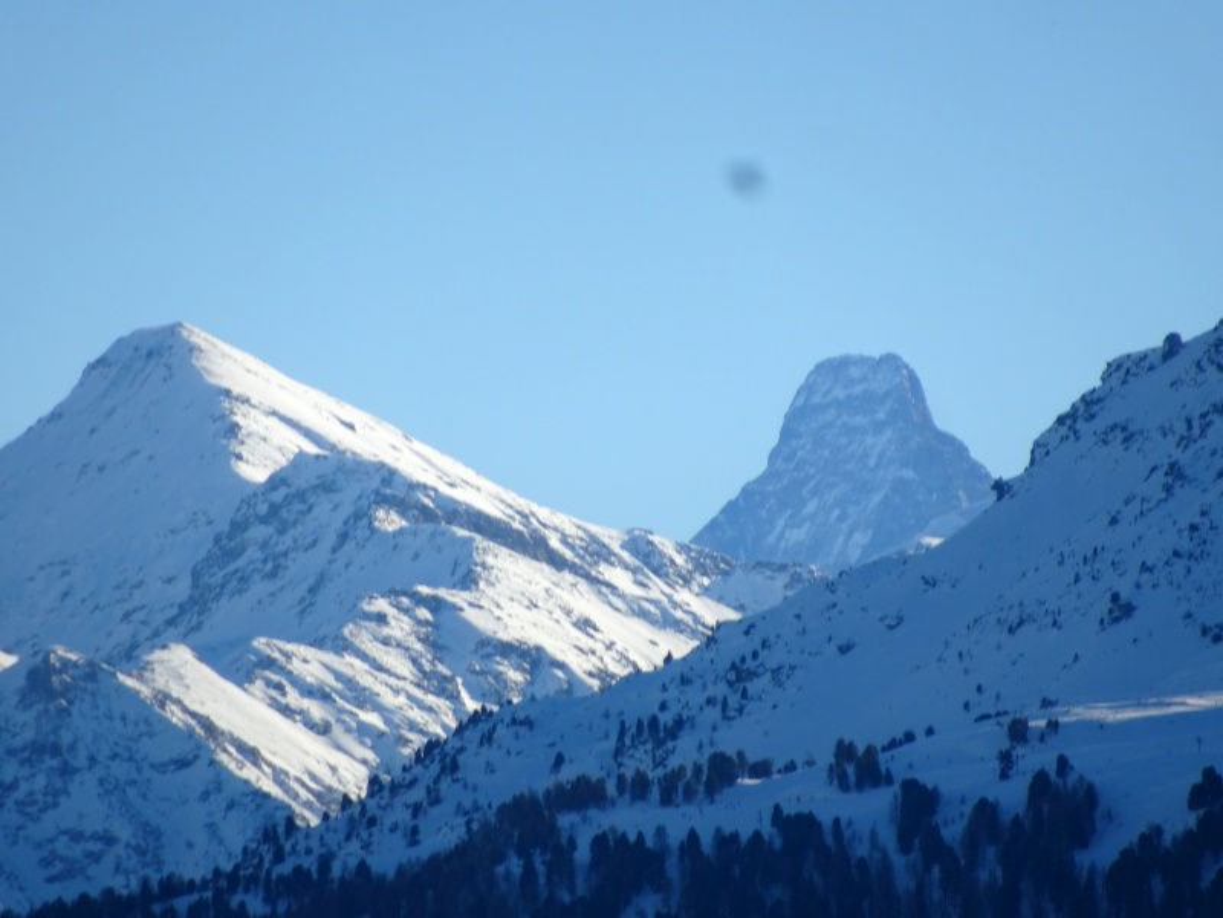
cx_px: 612
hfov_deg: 2.8
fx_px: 25438
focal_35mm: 720
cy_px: 459
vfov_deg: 2.1
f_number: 6.4
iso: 80
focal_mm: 123
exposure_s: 1/400
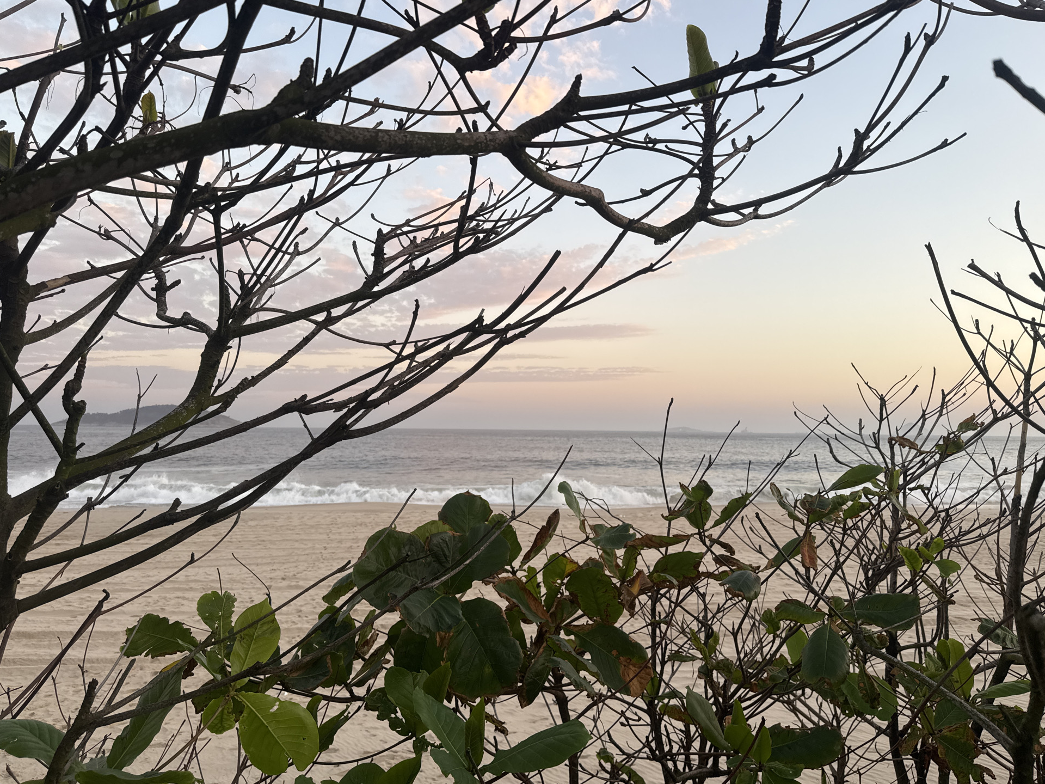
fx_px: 755
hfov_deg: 69.4
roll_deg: -0.1
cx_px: 516
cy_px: 390
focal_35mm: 25
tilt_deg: +3.1
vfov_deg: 54.9
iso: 64
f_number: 1.78
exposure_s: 1/237
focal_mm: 6.76
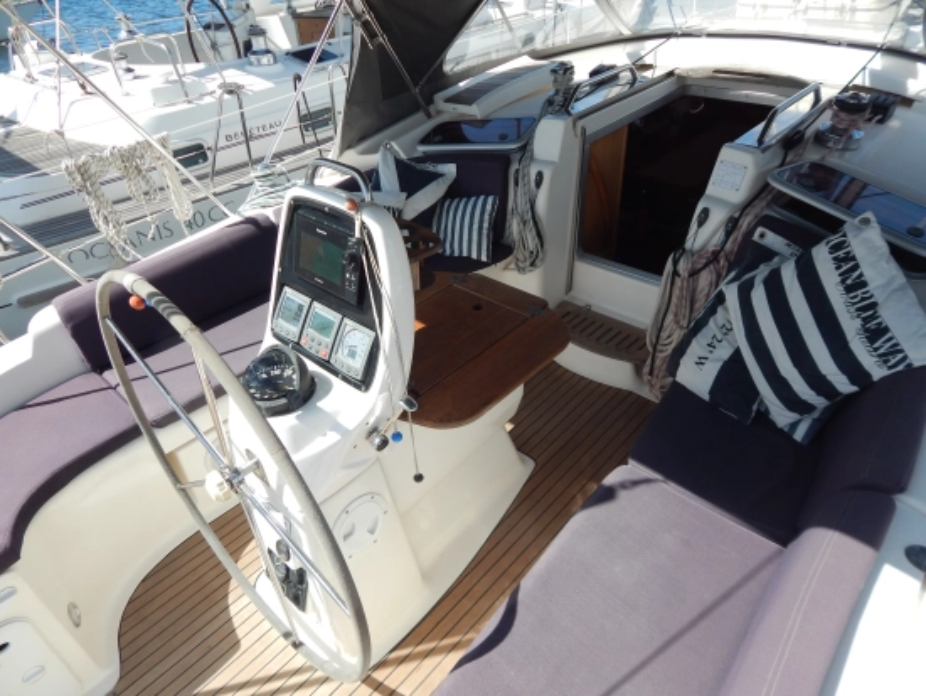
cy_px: 348
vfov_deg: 58.9
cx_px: 463
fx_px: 616
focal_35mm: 23
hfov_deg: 73.9
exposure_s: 1/400
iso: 125
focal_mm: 4
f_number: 6
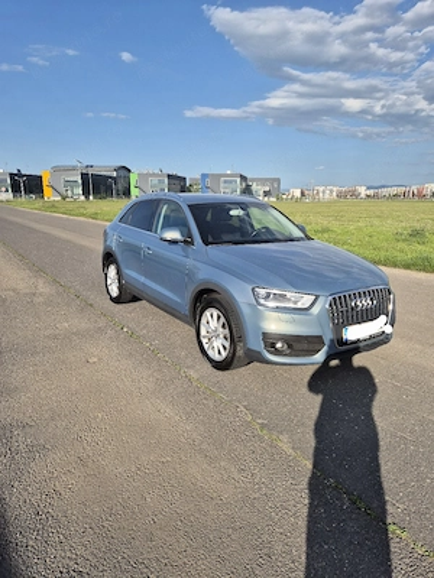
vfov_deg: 73.9
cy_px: 289
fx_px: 384
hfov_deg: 58.9
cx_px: 217
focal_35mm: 23
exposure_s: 1/2000
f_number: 1.8
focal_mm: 5.4
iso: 25
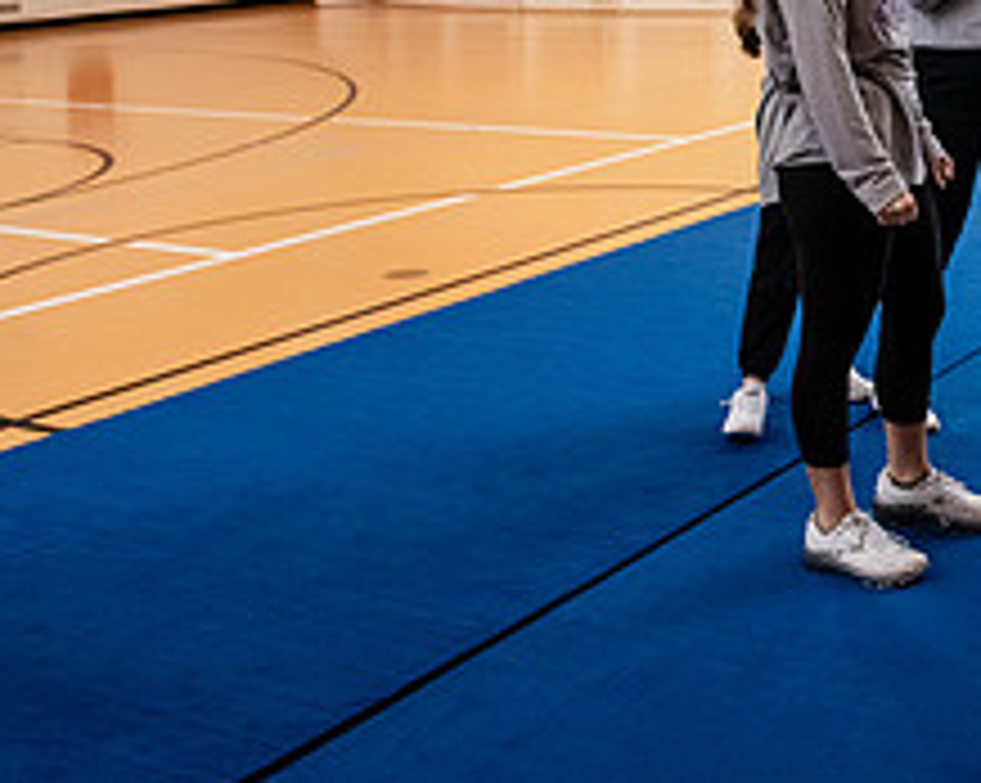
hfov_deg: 29.7
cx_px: 940
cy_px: -83
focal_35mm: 60
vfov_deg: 23.7
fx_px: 1740
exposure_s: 1/200
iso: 3200
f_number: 4
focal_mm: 24
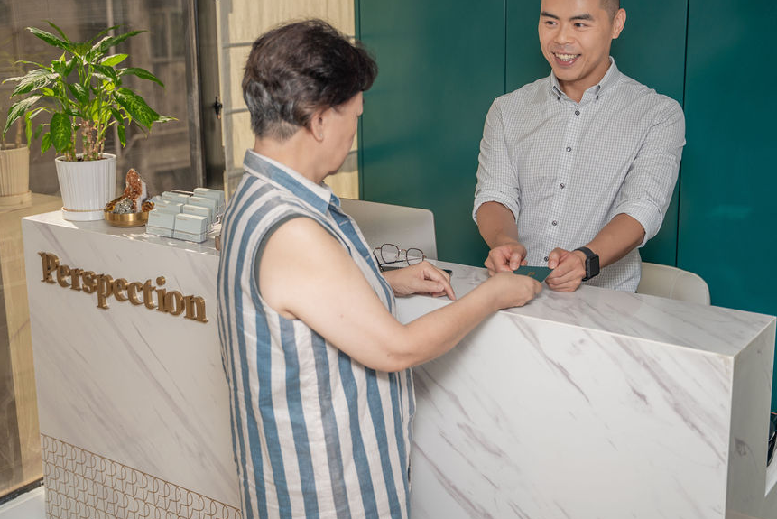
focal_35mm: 46
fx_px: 993
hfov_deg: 42.7
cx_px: 409
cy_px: 218
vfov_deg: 29.2
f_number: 2.8
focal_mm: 38.7
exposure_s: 1/250
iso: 100
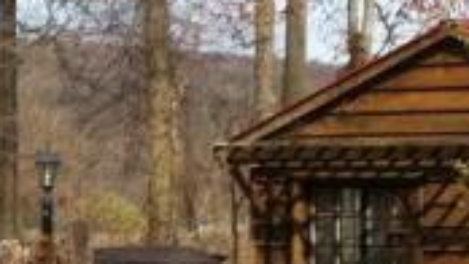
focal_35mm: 225
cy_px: 218
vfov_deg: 5.4
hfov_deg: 9.2
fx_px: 2799
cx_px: -305
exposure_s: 1/943
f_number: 2.8
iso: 80
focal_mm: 3.85
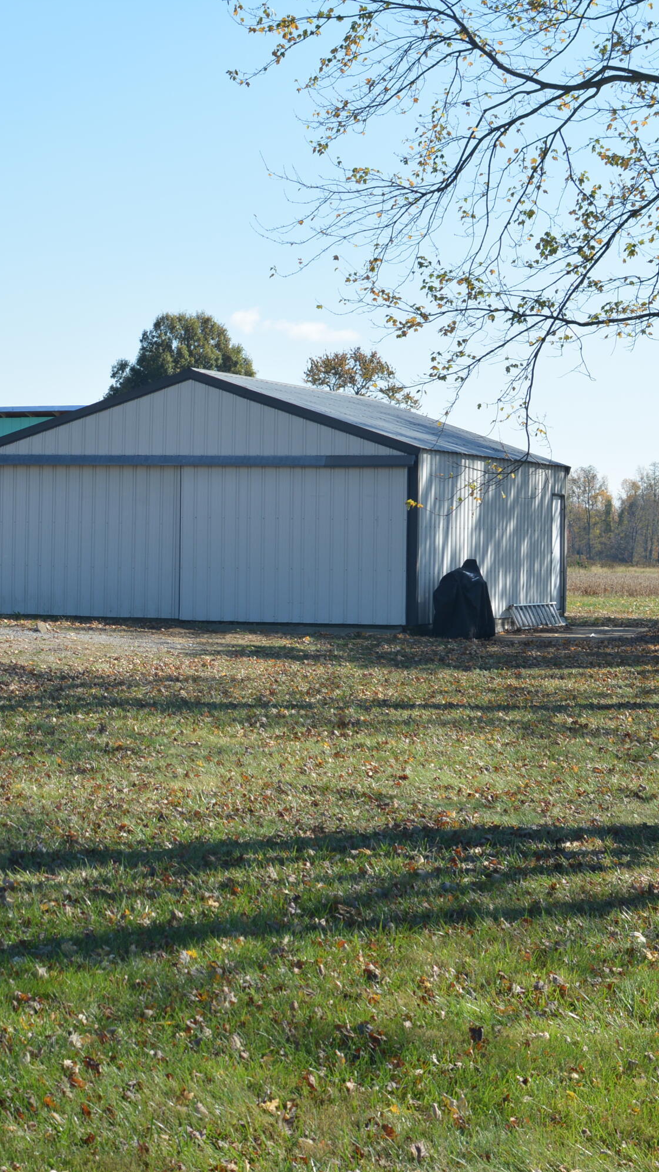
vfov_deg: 25.7
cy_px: 586
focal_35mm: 83
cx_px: 96
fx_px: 2572
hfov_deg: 14.5
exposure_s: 1/250
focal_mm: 35
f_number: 8
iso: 140
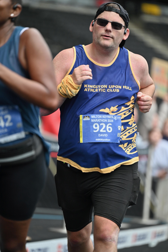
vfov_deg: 10.3
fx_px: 1400
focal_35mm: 200
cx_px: 84
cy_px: 126
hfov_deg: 6.9
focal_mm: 200
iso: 400
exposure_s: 1/1250
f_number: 2.8
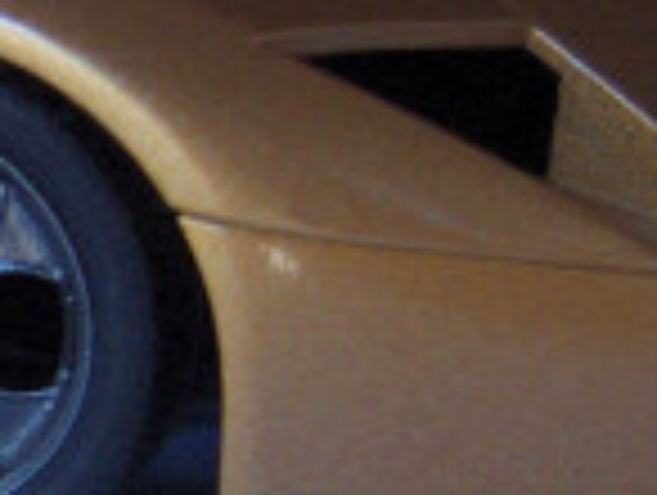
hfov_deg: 9.0
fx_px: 4049
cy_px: 302
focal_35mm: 213
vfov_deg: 7.0
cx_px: -414
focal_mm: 8
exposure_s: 1/97.8
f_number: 2.8
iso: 171
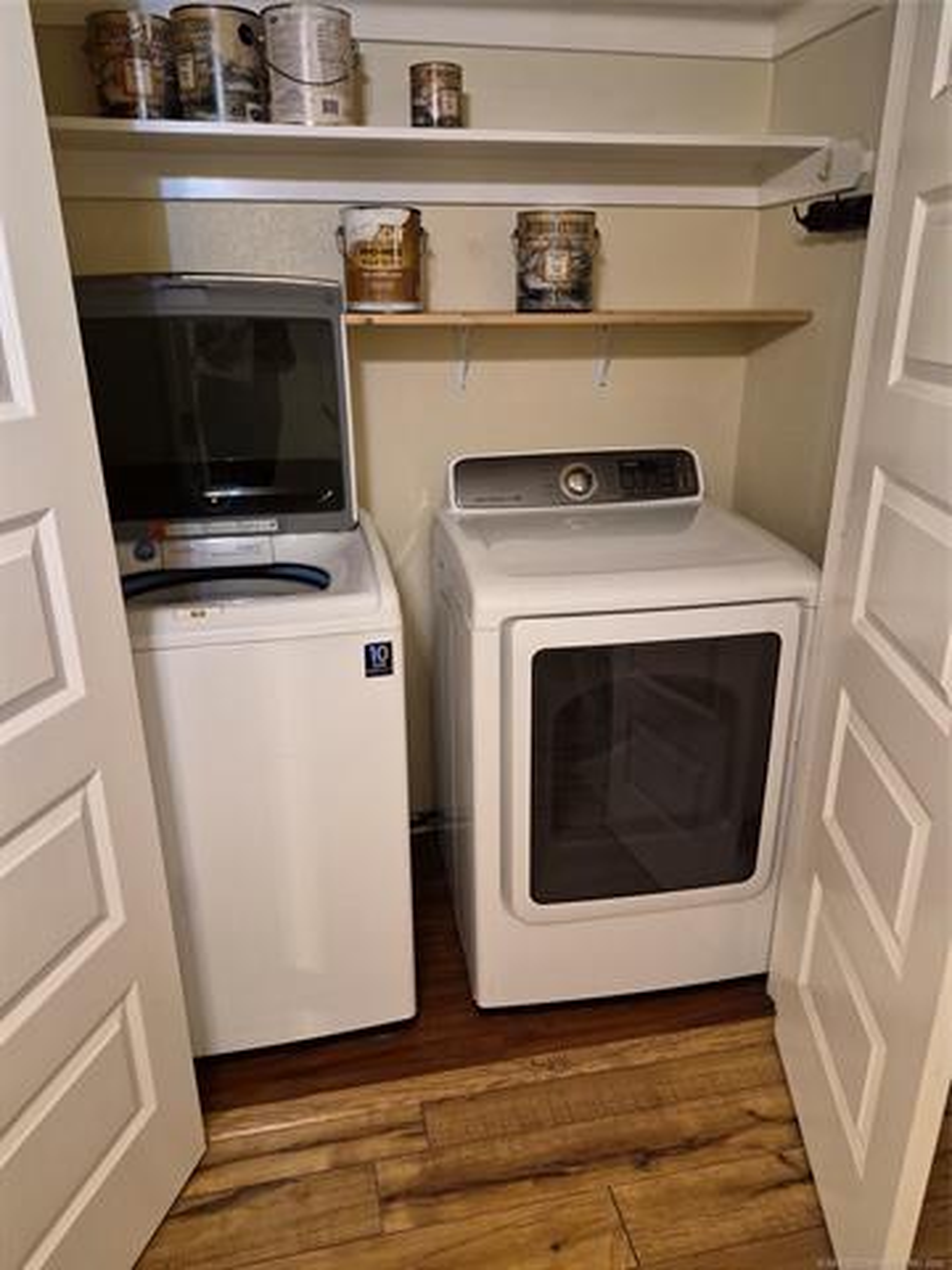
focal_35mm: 23
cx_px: 476
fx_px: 843
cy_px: 635
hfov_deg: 58.9
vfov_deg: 73.9
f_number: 1.8
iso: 1000
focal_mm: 5.4
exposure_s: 1/120
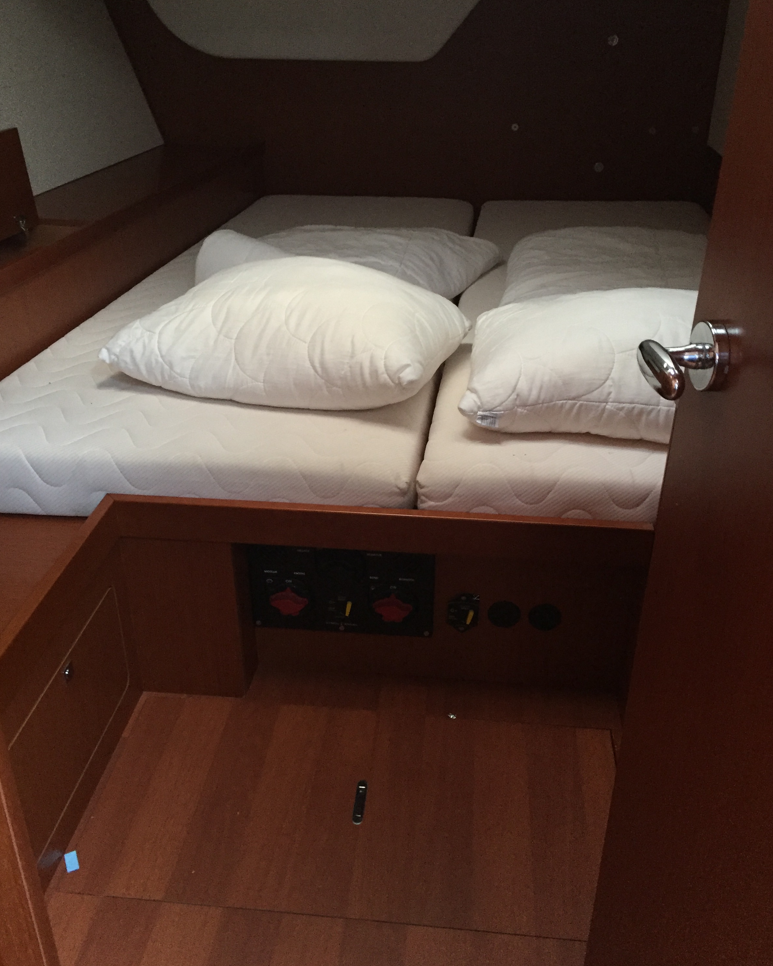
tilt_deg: -26.4
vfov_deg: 57.2
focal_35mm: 31
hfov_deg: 47.1
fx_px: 887
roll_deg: -1.5
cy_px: 464
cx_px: 383
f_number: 2.2
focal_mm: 4.15
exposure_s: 1/20
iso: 250
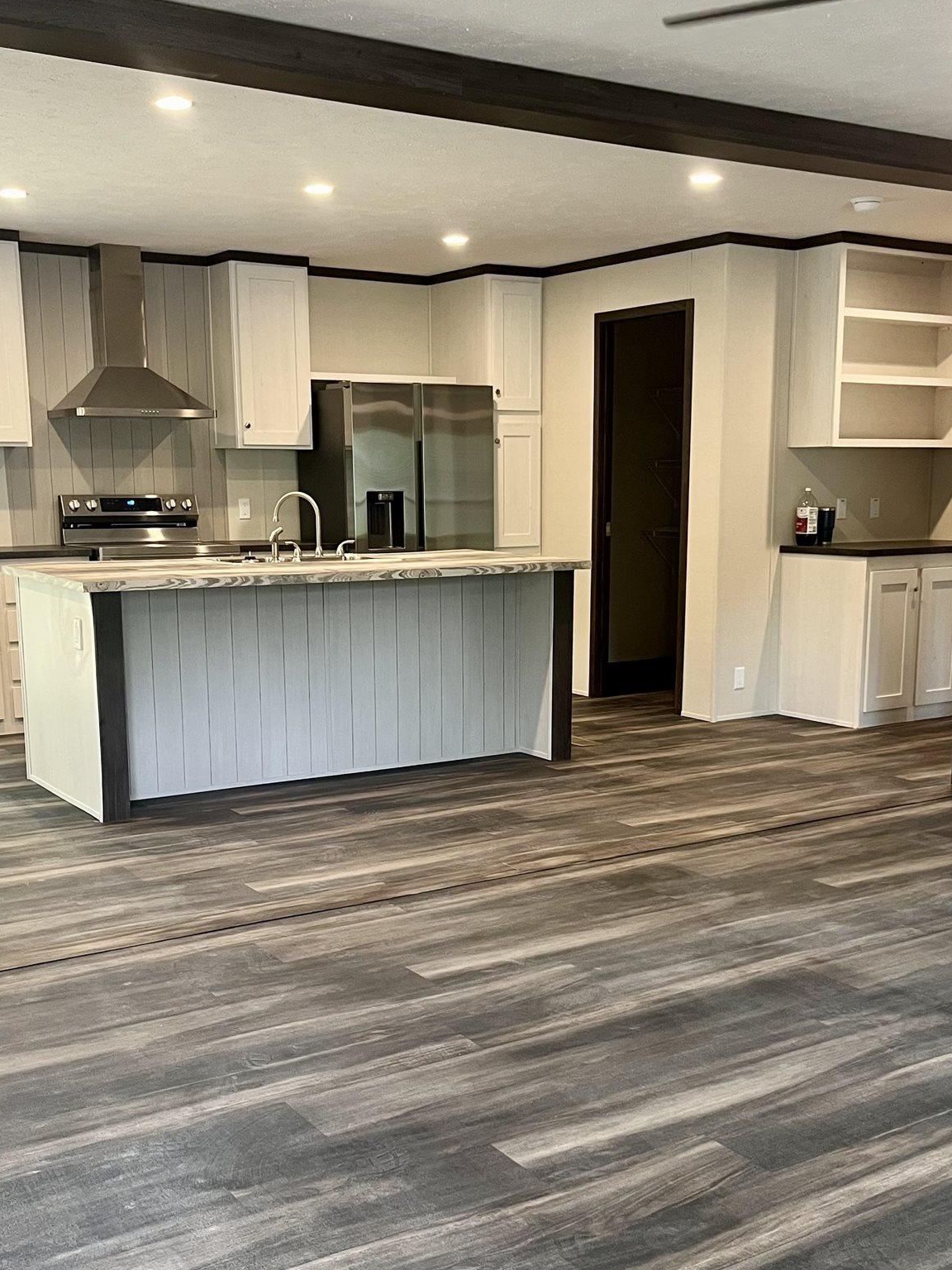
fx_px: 1430
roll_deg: -0.4
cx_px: 500
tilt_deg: -11.8
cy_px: 775
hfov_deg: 36.8
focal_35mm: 39
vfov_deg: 47.5
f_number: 1.6
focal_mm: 5.1
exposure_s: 1/60
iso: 160
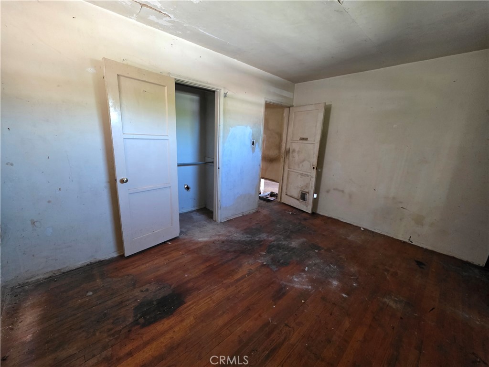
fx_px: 184
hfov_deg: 106.2
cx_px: 244
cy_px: 184
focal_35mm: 13
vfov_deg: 89.9
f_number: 1.9
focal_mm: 2.2
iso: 800
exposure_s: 1/40
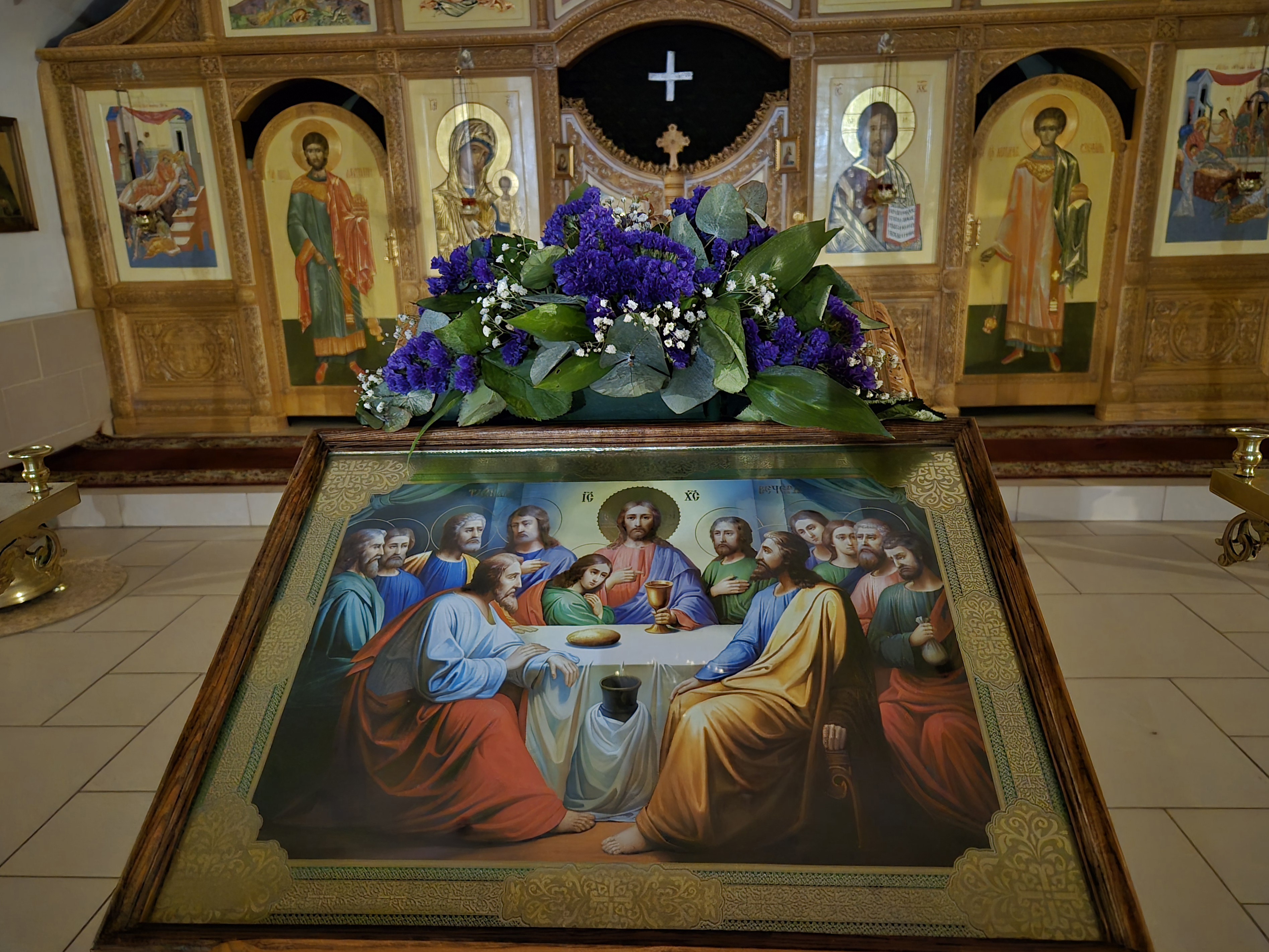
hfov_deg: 73.9
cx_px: 634
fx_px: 843
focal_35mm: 23
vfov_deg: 58.9
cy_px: 476
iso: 2500
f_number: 1.8
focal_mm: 5.4
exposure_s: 1/17
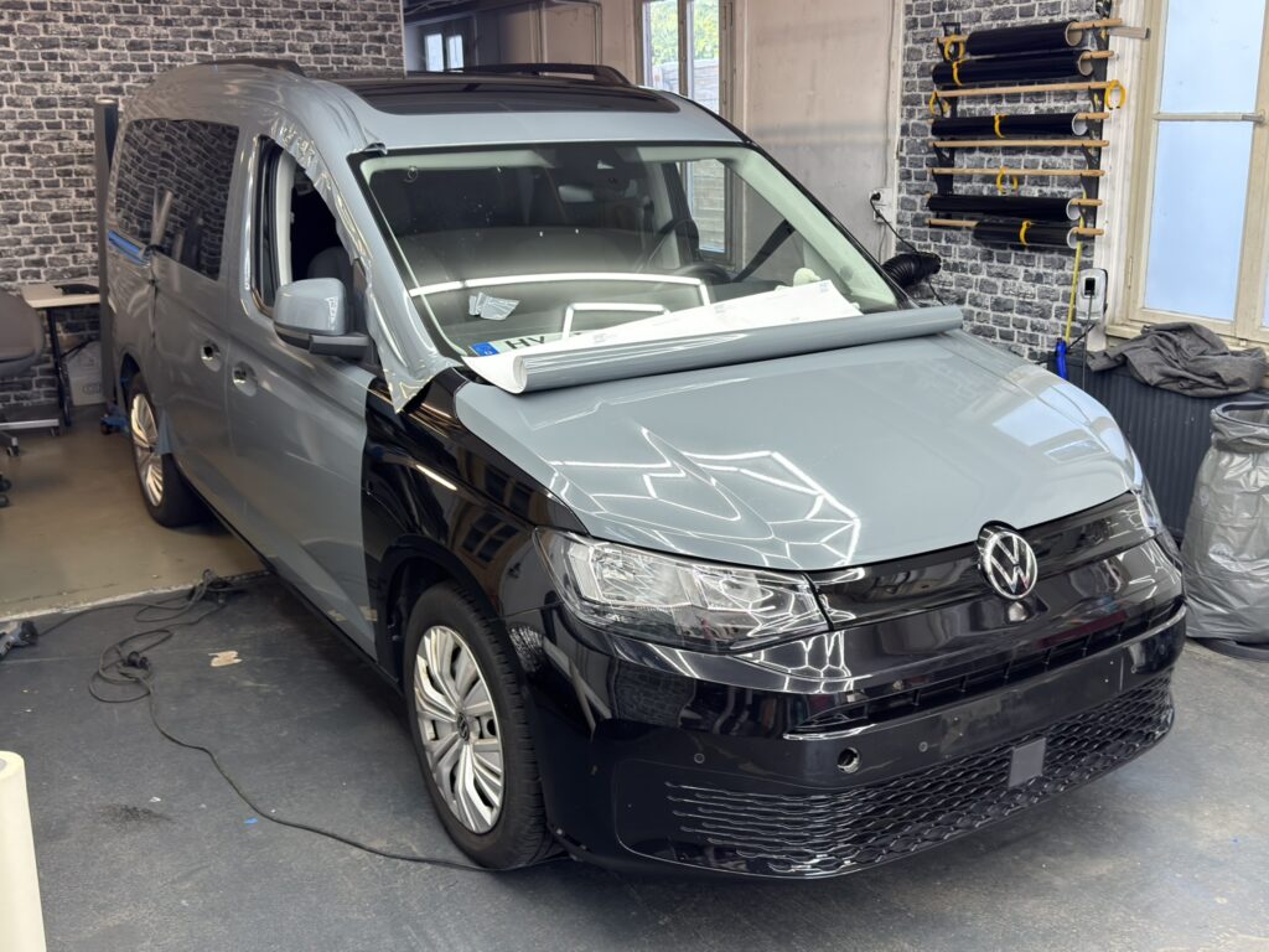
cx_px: 634
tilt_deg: -14.9
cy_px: 476
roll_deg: +1.4
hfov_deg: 52.6
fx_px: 1283
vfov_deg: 40.7
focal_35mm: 35
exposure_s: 1/100
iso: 125
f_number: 1.78
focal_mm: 6.76
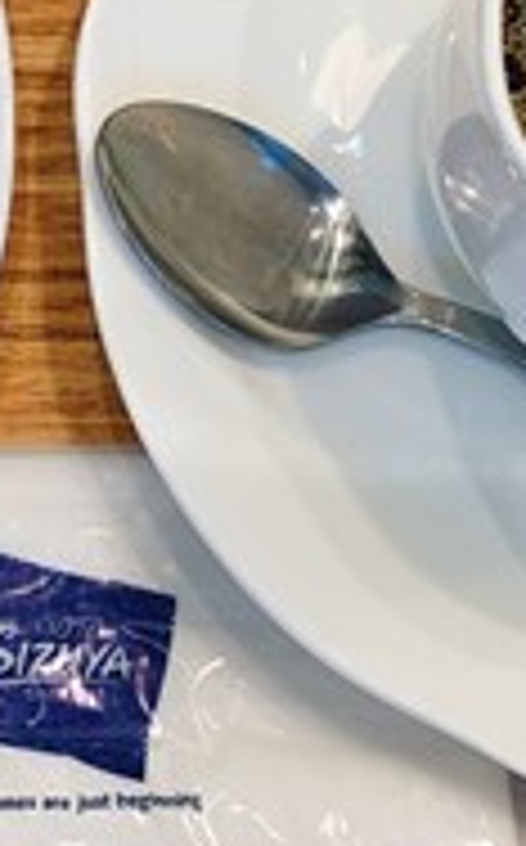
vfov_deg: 21.2
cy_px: -27
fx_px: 2163
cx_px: 31
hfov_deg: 13.7
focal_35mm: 94
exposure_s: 1/121
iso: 100
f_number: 1.8
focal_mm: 4.25
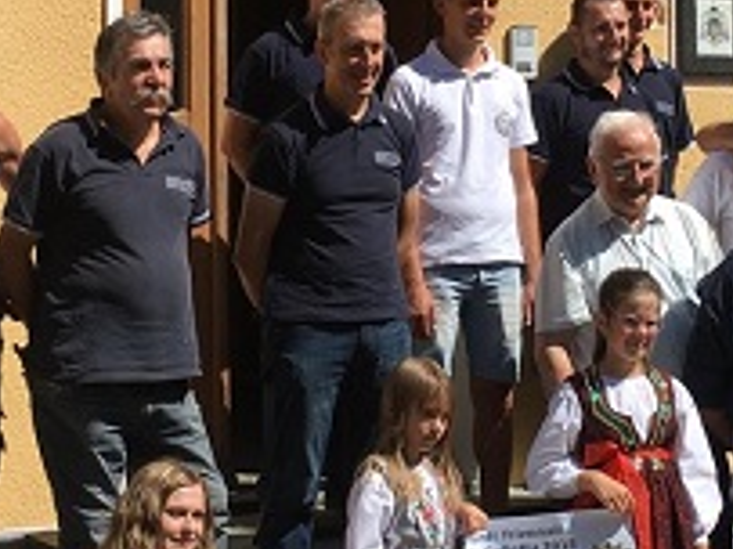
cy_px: 114
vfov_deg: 14.7
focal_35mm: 100
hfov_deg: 19.6
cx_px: 441
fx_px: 2116
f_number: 2.2
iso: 25
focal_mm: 4.15
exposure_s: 1/1923
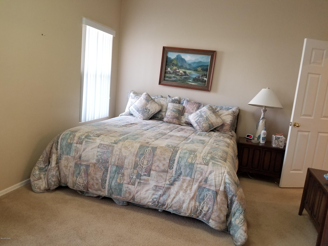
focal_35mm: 26
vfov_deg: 53.1
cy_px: 123
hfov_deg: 67.3
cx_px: 164
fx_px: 246
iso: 200
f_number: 1.7
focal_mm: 4.25
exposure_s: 1/60
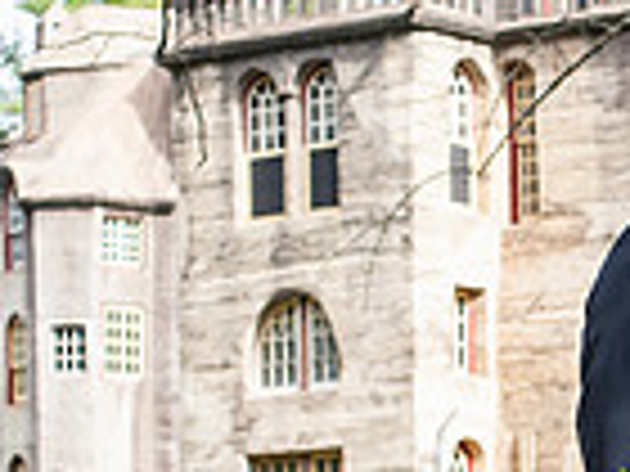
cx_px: 1008
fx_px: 3622
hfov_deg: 9.6
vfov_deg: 7.4
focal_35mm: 199
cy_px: 476
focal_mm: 50
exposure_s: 1/1250
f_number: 4
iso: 400
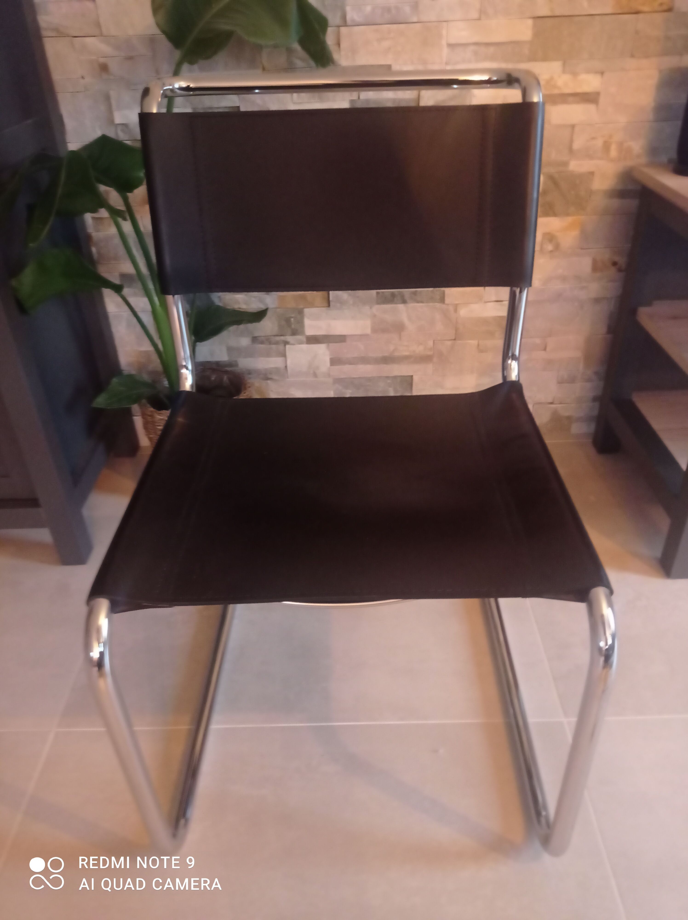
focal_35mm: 28
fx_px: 743
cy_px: 460
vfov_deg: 63.5
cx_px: 344
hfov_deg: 49.7
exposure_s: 1/14.3
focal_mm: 4.74
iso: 817
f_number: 1.79
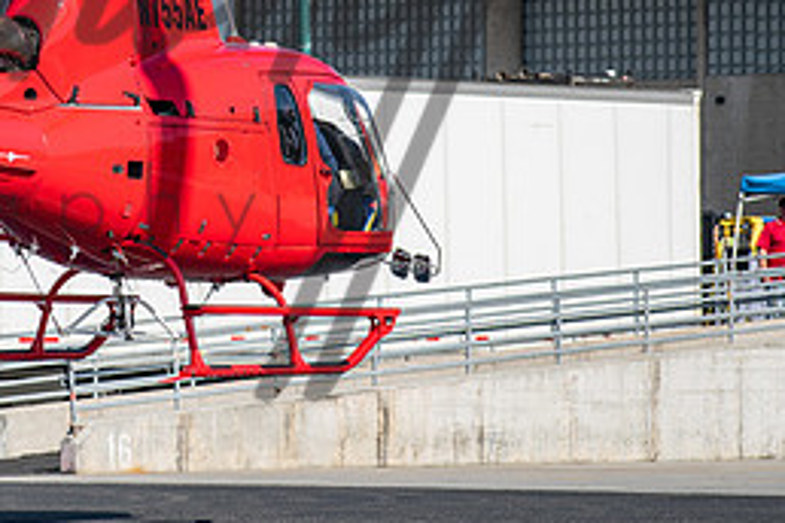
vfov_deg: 3.5
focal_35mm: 391
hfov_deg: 5.3
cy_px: -20
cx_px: 122
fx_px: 8525
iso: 100
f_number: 4.8
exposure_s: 1/800
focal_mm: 116
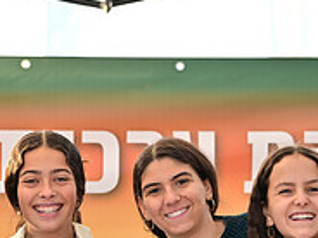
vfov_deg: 5.8
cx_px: 83
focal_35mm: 257
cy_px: 296
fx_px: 2361
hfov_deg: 7.7
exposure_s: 1/125
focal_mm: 85
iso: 125
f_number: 3.2
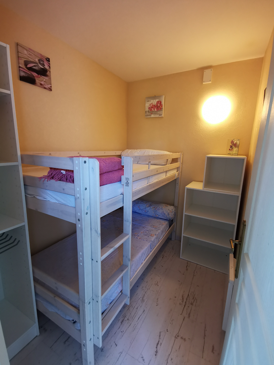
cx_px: 137
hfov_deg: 78.1
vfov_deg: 94.5
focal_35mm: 16
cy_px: 182
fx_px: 169
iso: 500
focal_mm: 2.35
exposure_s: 1/33.3
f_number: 2.2
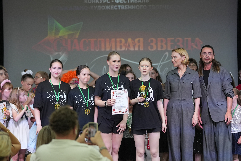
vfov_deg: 7.6
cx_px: 120
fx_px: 1212
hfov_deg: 11.4
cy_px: 80
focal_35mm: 181
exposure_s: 1/400
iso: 1600
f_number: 2.8
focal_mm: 121
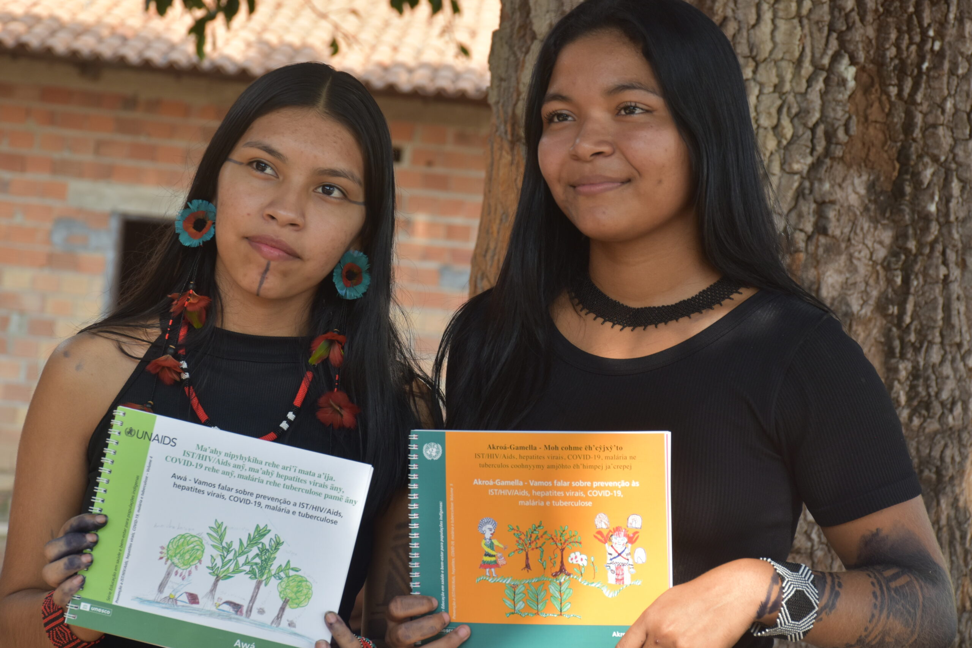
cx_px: 486
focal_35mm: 112
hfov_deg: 18.2
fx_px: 3037
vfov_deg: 12.2
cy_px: 324
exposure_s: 1/250
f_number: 8
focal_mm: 75
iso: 250
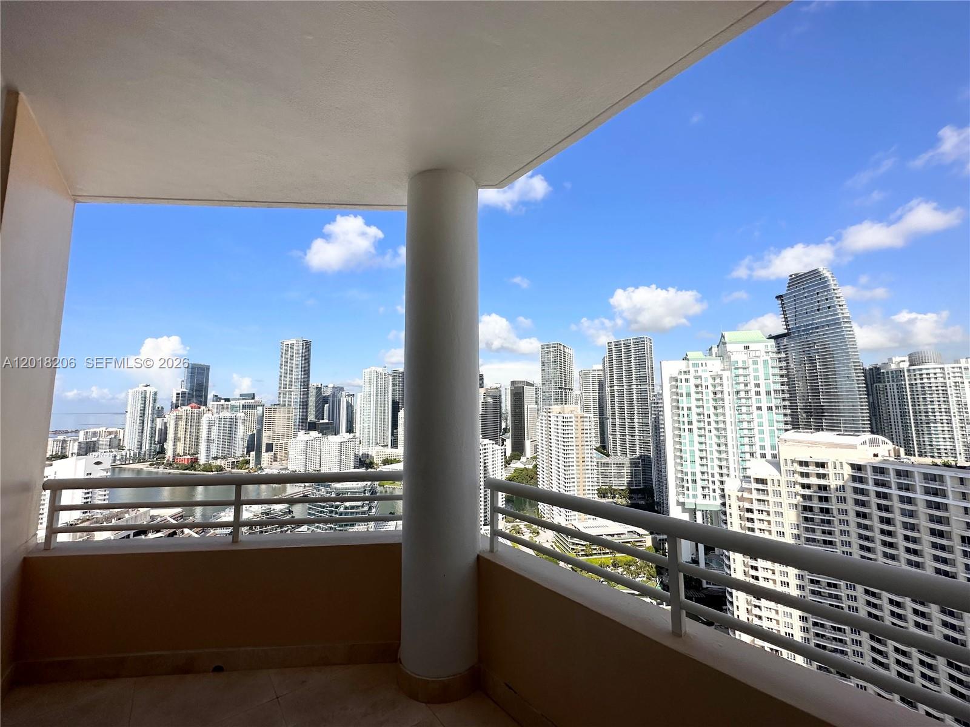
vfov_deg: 85.7
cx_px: 485
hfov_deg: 102.1
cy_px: 364
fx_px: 392
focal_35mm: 14
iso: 50
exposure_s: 1/3731
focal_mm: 2.22
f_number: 2.2
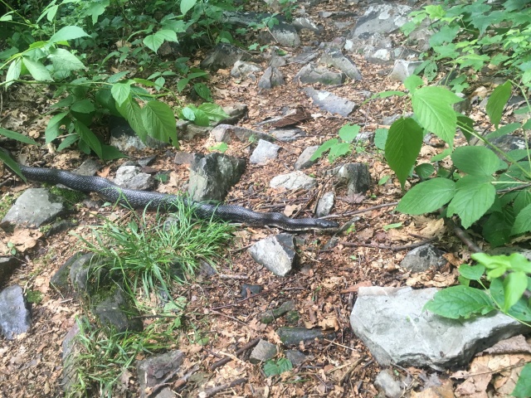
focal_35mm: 29
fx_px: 445
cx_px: 266
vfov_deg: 48.2
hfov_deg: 61.7
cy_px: 199
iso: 40
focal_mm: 4.15
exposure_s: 1/30
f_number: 2.2
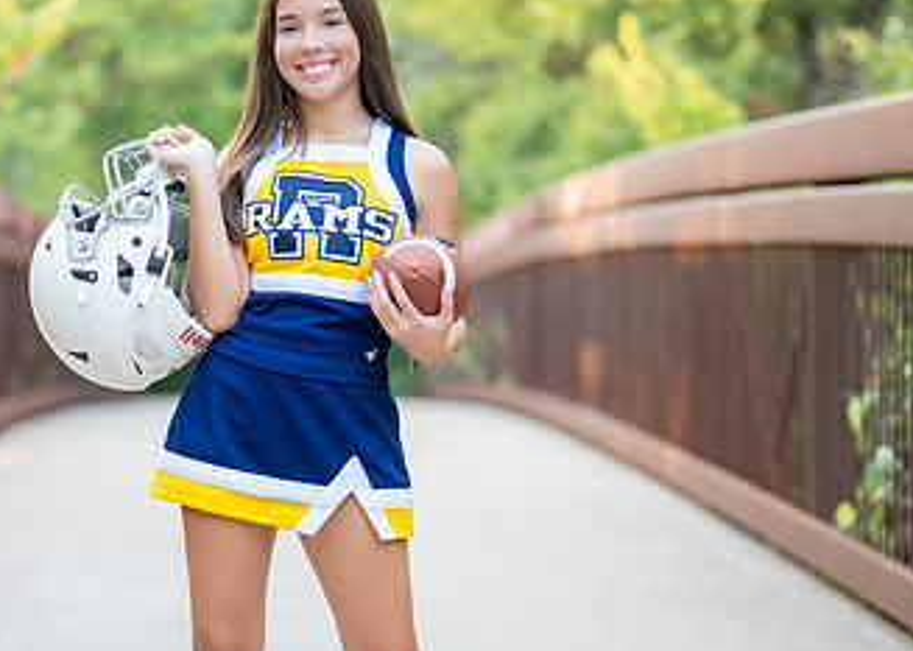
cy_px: 450
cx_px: 336
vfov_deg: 12.1
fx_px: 3057
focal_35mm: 118
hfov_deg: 17.0
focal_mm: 50
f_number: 1.2
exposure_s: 1/500
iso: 320
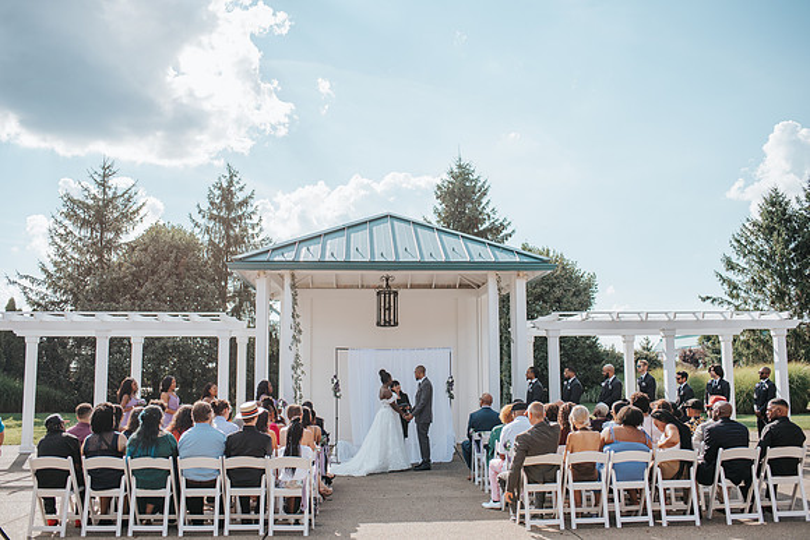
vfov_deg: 37.9
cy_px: 270
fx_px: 788
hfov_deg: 54.4
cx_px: 405
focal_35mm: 35
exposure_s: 1/1250
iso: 100
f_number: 3.2
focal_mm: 35
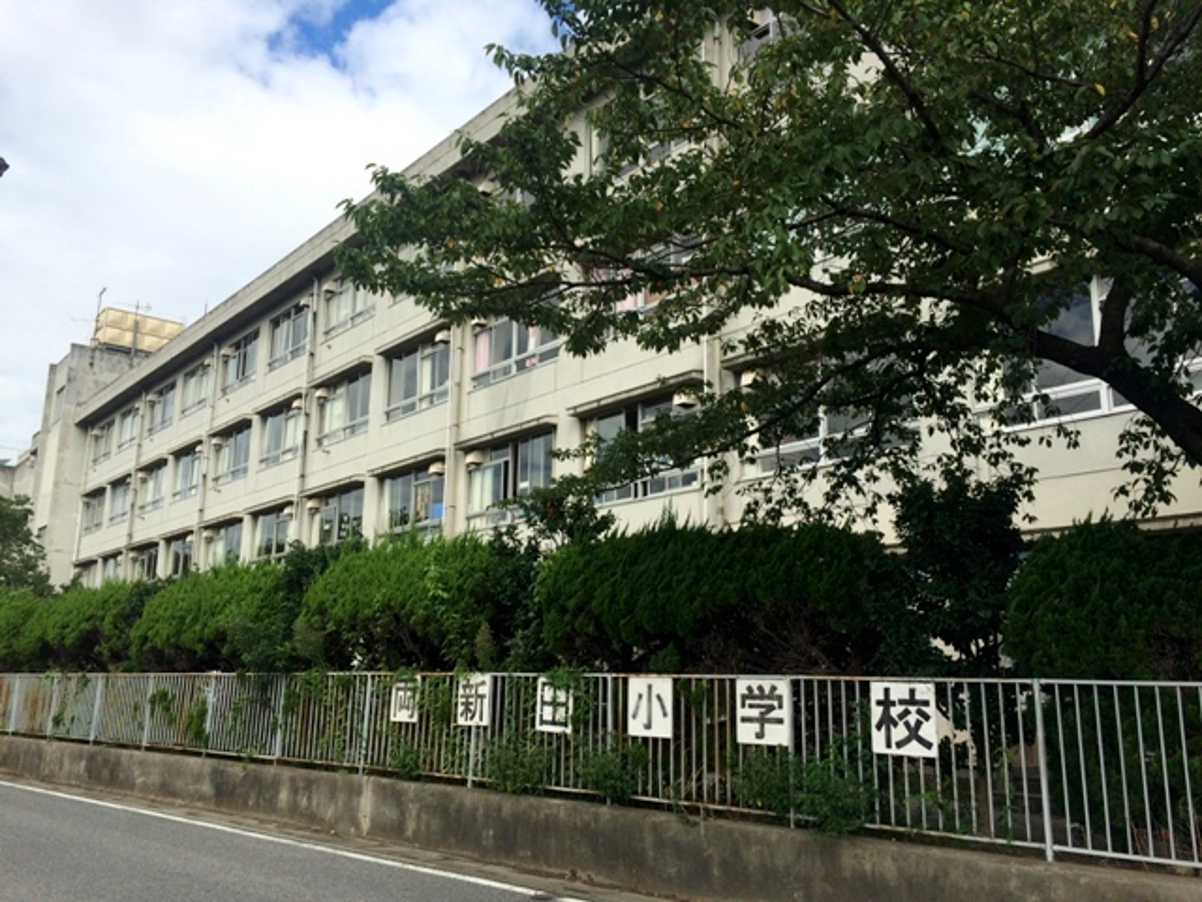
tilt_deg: +12.6
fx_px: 1007
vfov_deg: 48.2
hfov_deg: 61.7
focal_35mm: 29
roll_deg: -1.2
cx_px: 601
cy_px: 451
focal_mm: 4.15
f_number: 2.2
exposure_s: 1/1642
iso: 32
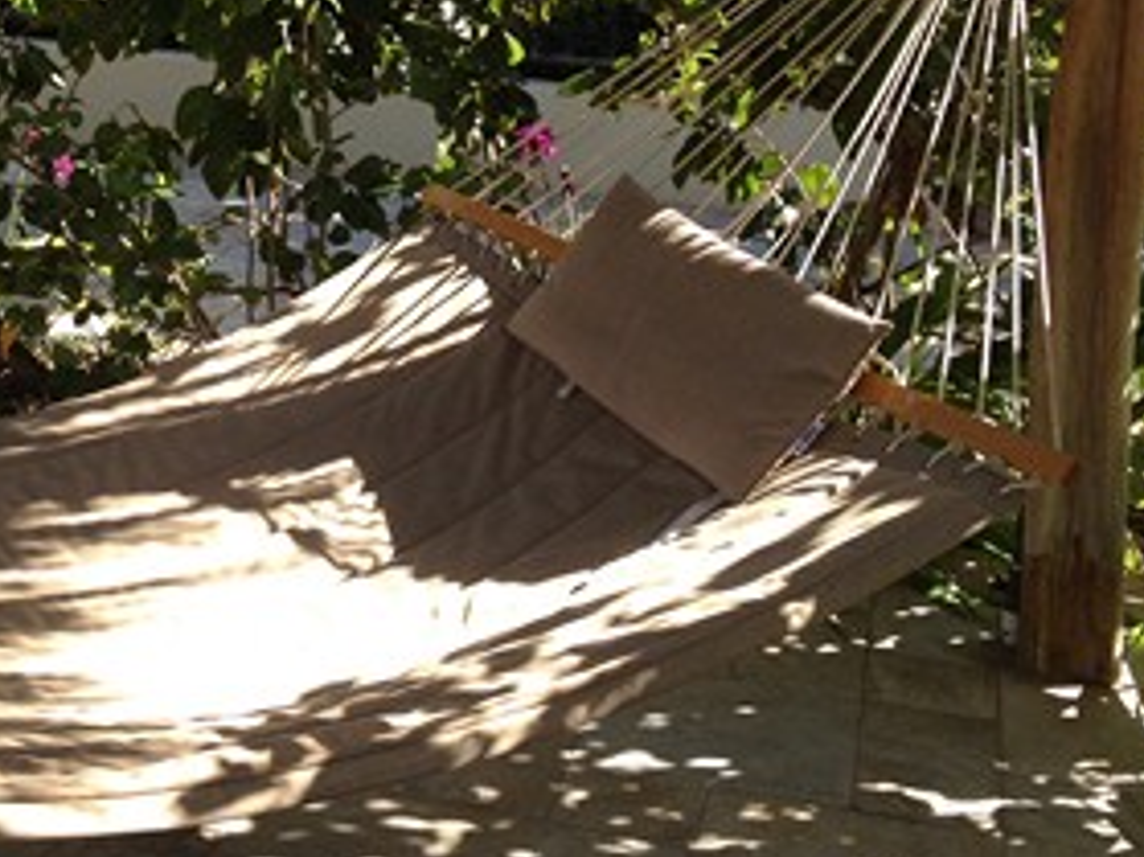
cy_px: 148
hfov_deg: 25.7
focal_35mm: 74
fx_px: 2445
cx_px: 185
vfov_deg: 19.6
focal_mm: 4.28
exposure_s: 1/368
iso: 64
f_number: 2.4
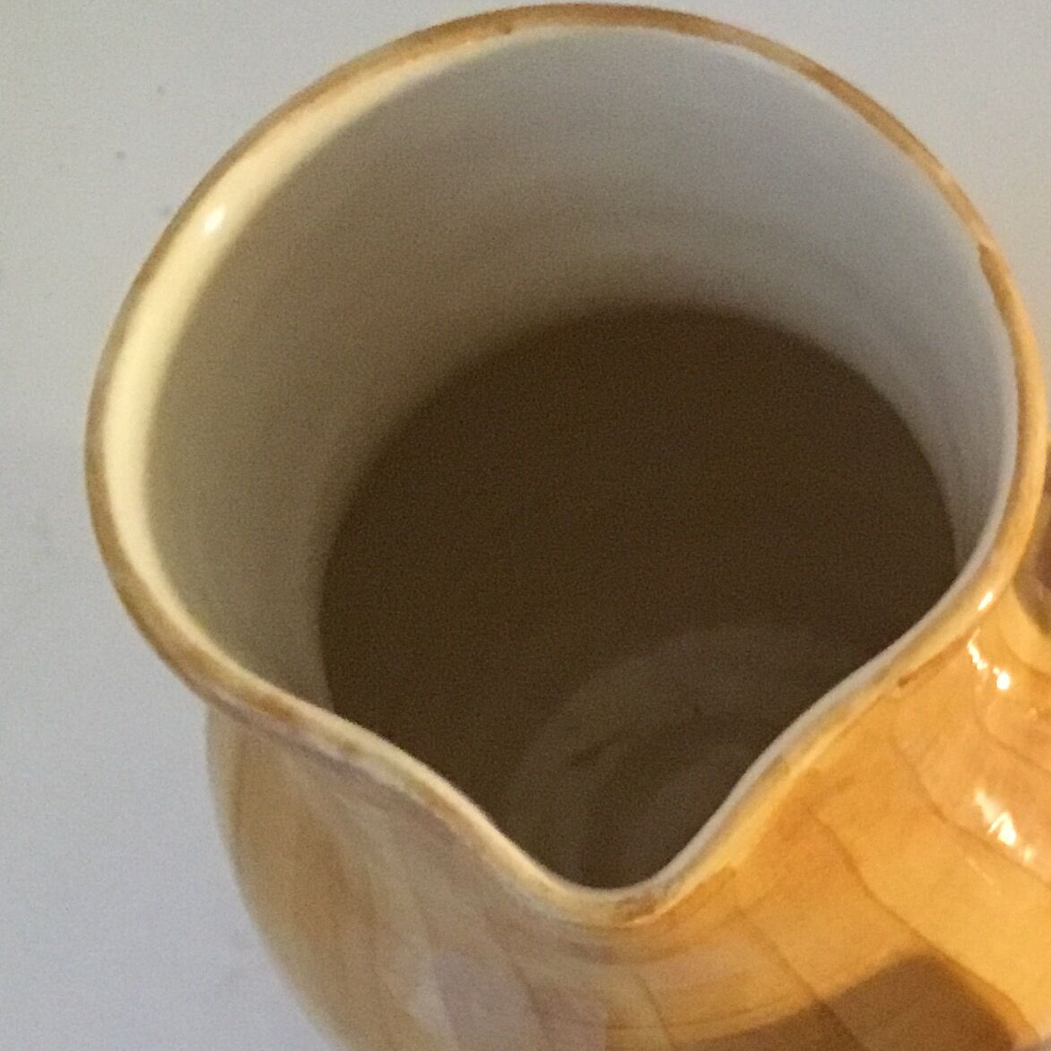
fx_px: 2611
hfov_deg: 21.5
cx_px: 1172
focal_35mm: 76
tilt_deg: -75.4
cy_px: 977
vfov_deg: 22.1
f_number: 2.4
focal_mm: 3.3
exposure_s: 1/25
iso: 250
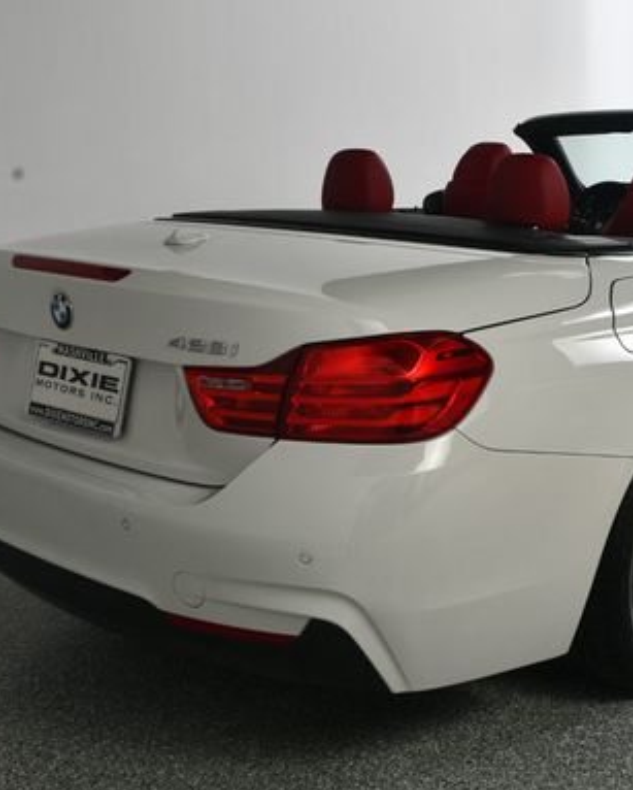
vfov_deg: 39.5
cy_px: 371
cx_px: 470
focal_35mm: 47
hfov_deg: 31.6
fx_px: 1099
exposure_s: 1/160
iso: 100
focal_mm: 20
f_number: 13
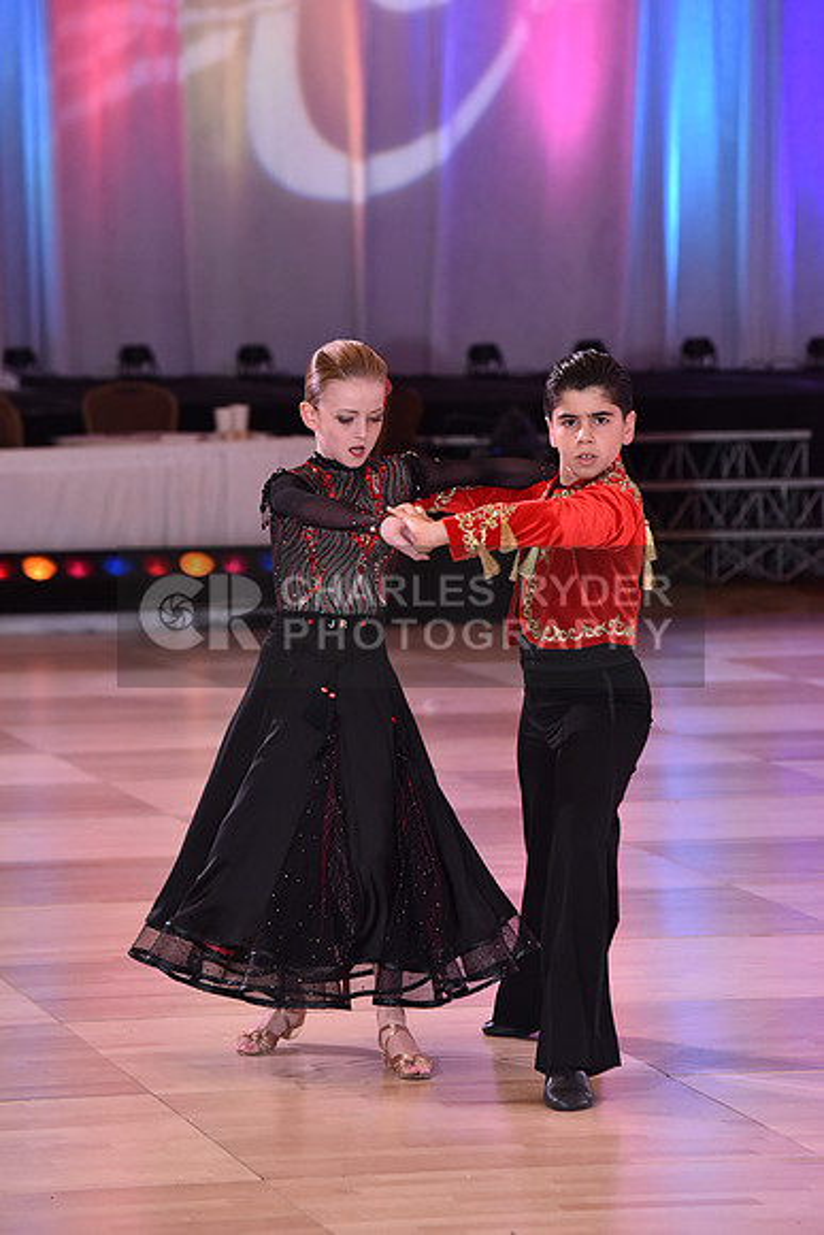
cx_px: 412
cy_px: 618
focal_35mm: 180
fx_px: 6176
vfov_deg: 11.4
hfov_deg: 7.6
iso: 2000
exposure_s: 1/250
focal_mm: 180
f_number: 5.6
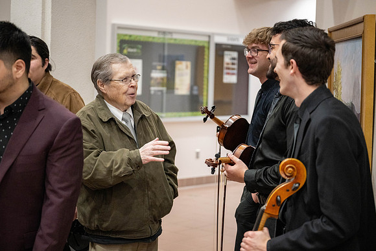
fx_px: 731
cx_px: 188
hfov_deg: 28.8
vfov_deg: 19.5
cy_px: 126
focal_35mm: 70
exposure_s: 1/250
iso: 3200
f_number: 2.8
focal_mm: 70
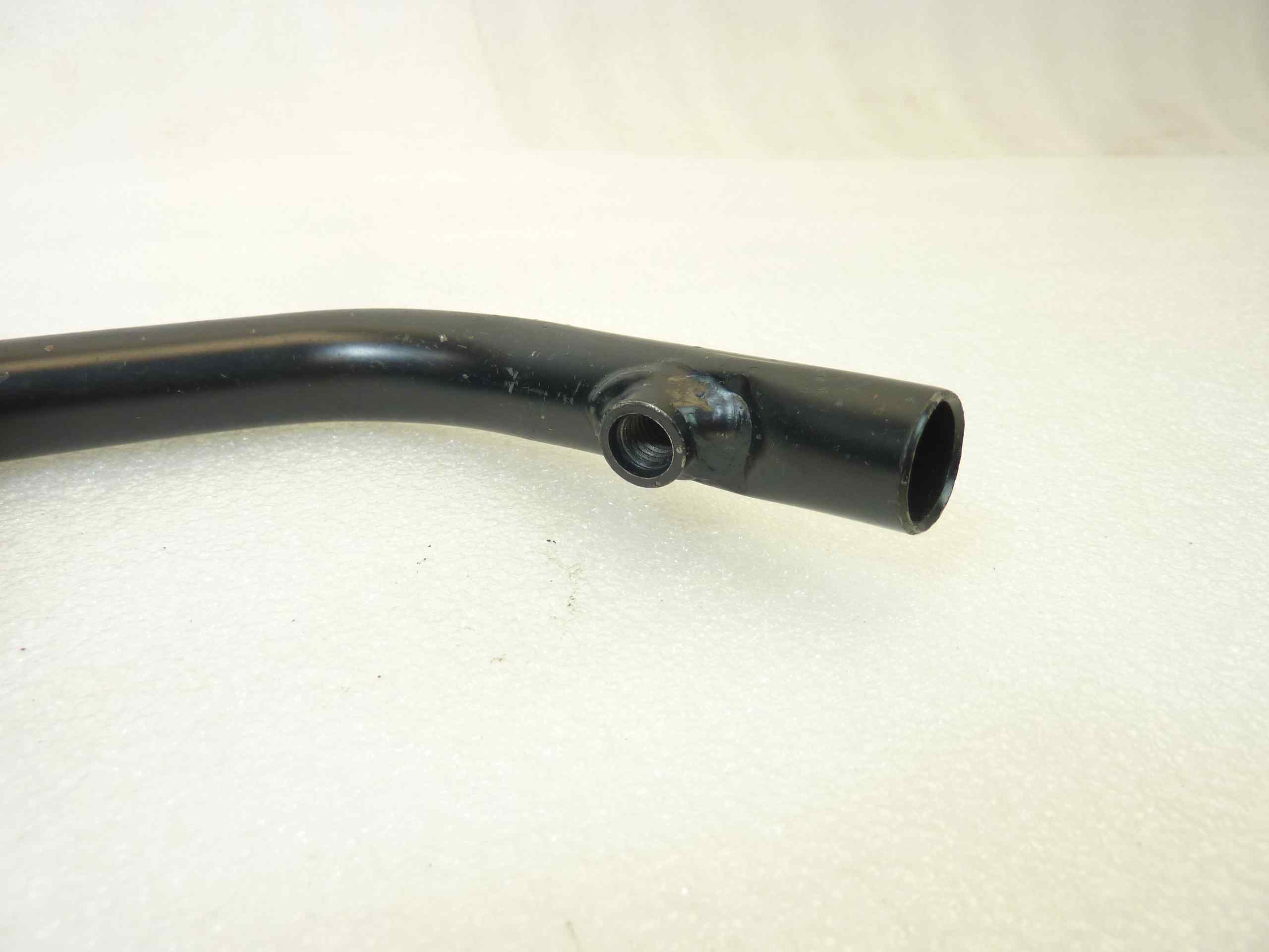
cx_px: 634
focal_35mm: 25
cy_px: 476
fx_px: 916
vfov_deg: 54.9
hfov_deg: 69.4
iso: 80
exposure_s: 1/25
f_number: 3.3
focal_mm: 4.1
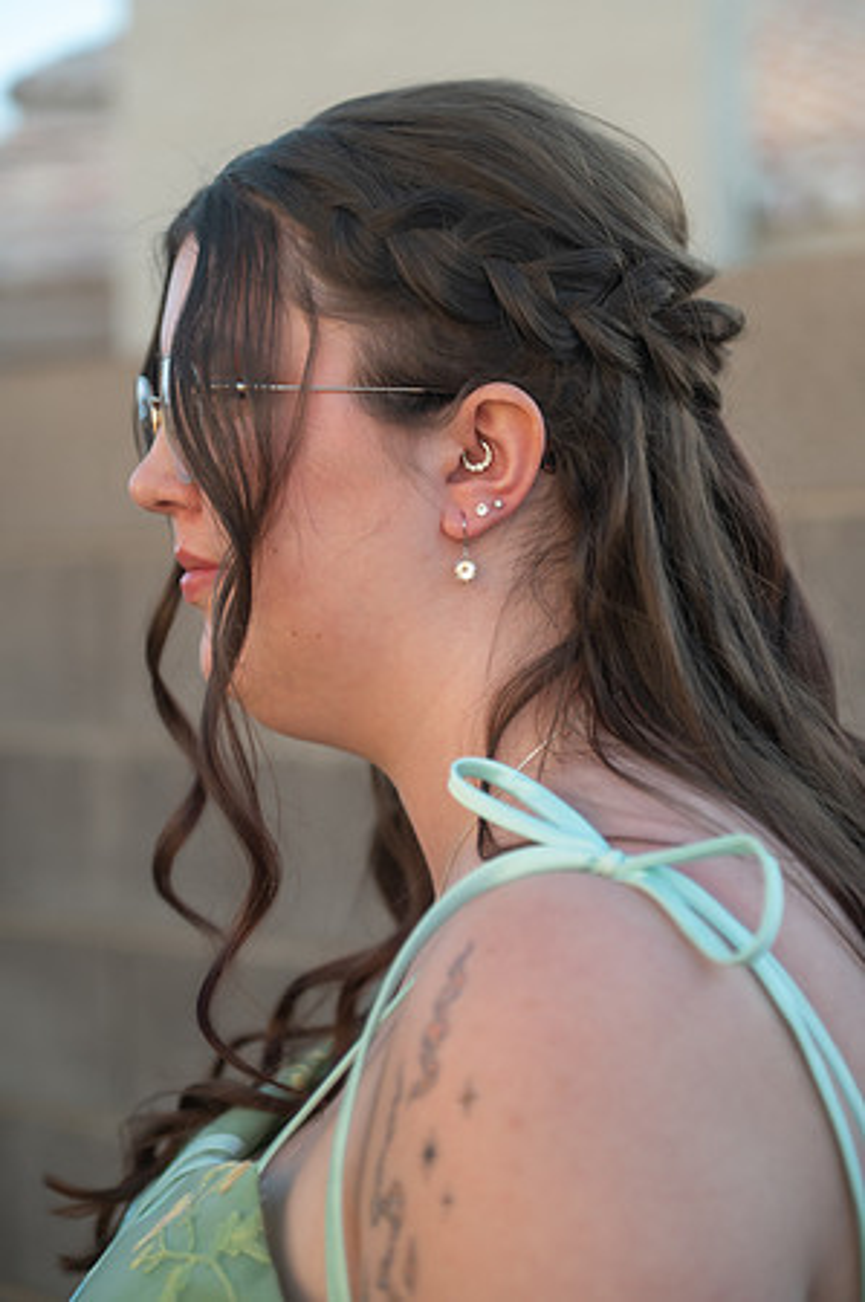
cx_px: 432
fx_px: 2240
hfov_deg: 21.9
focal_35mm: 62
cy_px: 651
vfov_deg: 32.4
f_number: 2.8
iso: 320
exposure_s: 1/1000
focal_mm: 62
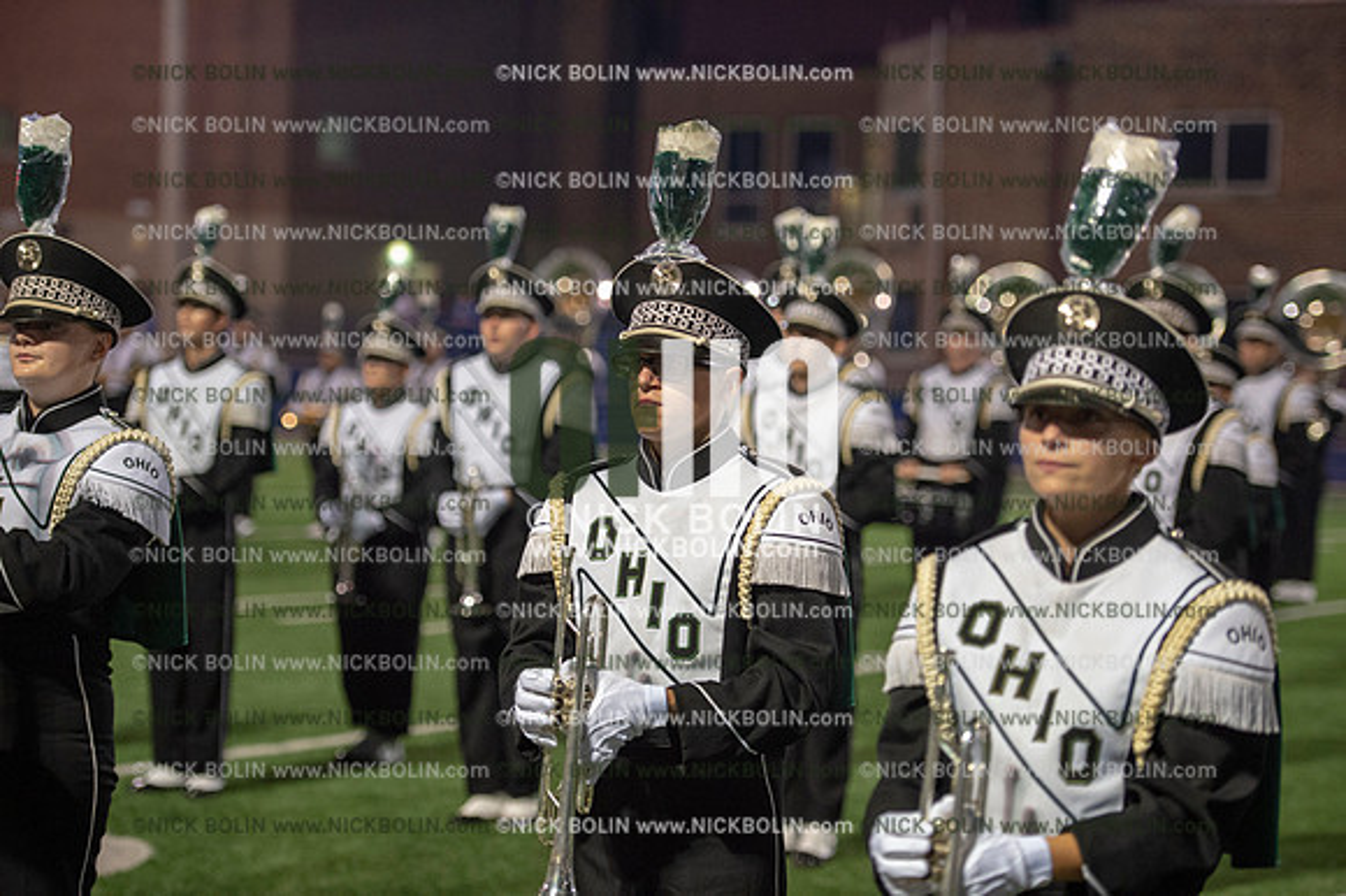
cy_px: 448
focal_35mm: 98
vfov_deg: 13.9
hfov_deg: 20.8
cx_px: 673
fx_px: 3662
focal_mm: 98
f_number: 2.8
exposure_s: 1/500
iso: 4000
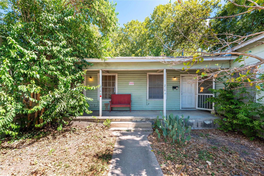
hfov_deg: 104.2
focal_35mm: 14
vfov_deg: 81.2
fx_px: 103
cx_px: 132
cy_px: 88
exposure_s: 1/250
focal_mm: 14
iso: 280
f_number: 8
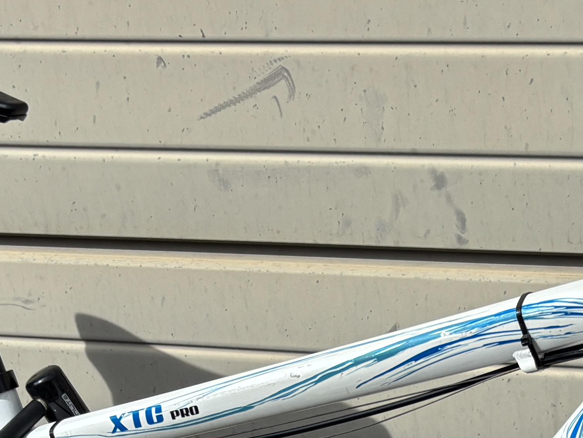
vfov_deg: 13.7
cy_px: 762
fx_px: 1651
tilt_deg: -27.5
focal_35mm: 98
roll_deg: +1.2
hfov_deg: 19.8
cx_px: 491
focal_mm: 5.96
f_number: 1.6
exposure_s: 1/3413
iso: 50
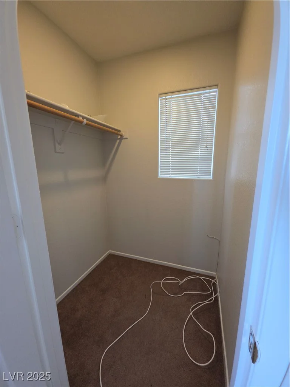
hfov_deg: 89.9
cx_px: 145
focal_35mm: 13
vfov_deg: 106.2
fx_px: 145
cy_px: 194
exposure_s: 1/60
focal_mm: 2.2
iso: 320
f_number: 1.9
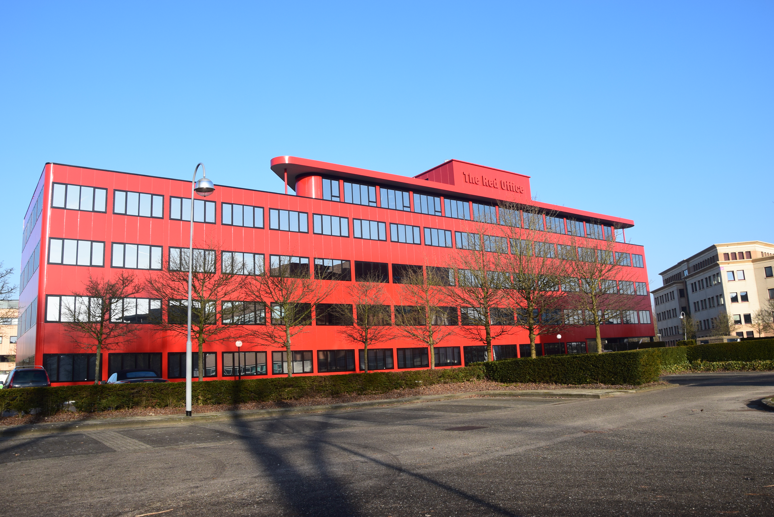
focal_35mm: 27
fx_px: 581
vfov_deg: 48.0
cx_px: 387
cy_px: 258
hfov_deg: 67.4
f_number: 11
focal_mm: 18
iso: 400
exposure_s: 1/400
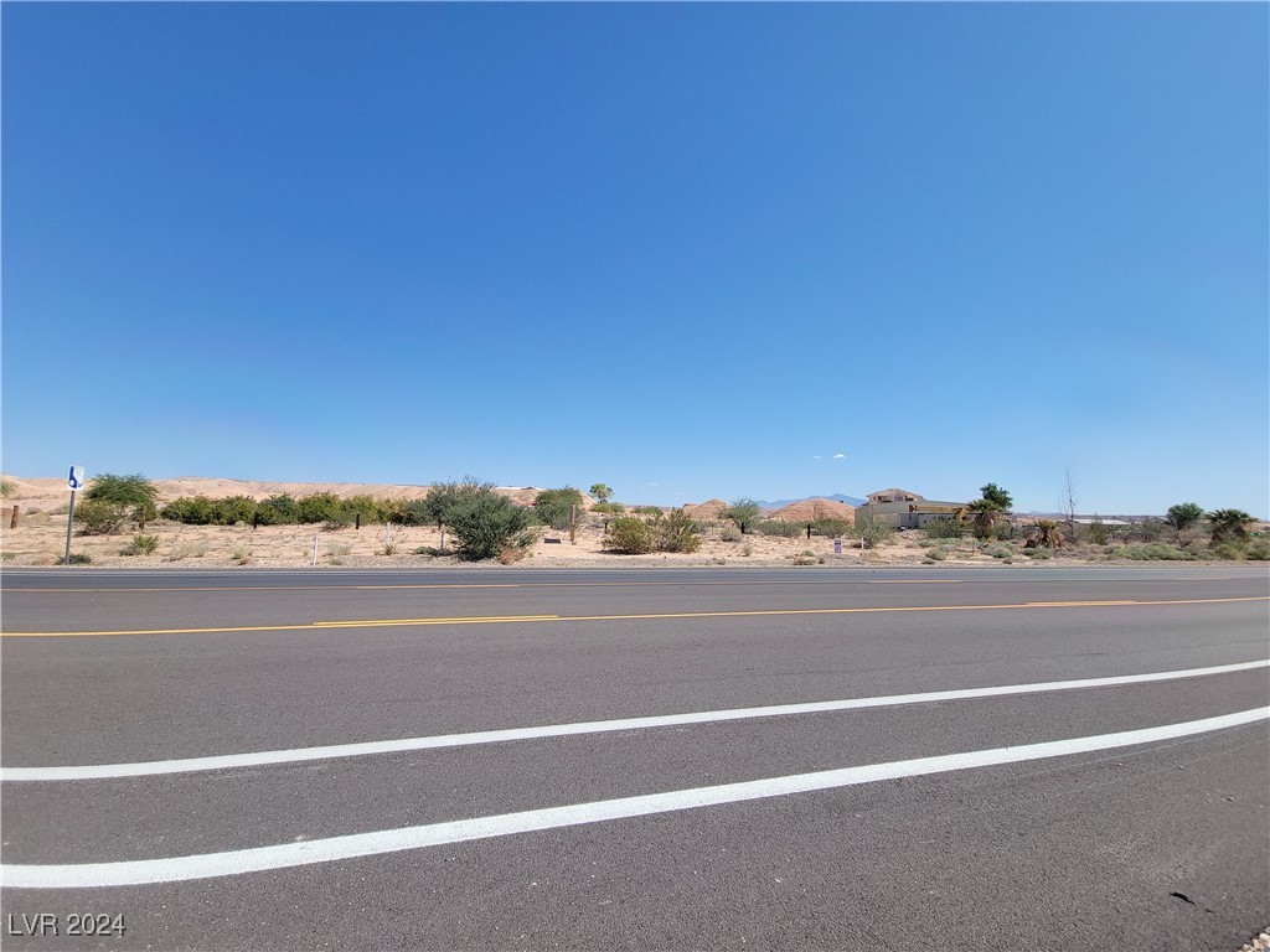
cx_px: 635
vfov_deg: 89.9
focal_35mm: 13
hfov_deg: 106.2
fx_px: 477
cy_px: 476
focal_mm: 2.2
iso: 50
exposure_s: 1/1686
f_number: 2.2
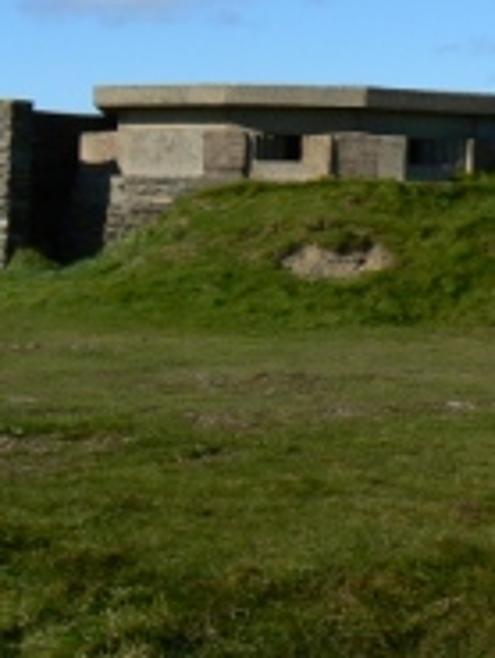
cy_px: 203
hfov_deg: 17.6
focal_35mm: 84
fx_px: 1600
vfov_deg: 23.1
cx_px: 324
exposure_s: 1/400
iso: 80
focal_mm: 6
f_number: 7.1
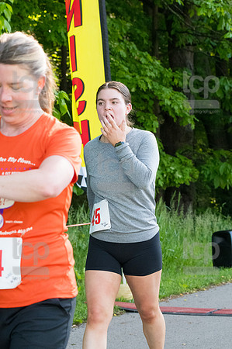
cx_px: 116
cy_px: 174
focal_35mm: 105
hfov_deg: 13.0
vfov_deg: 19.5
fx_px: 1017
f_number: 5.6
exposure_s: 1/1600
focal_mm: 70
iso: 4000
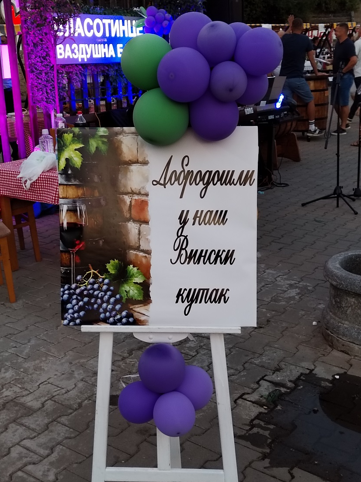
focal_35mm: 46
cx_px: 180
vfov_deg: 41.2
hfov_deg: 31.5
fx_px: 640
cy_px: 238
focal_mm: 4.75
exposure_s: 1/50
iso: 341
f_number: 1.8
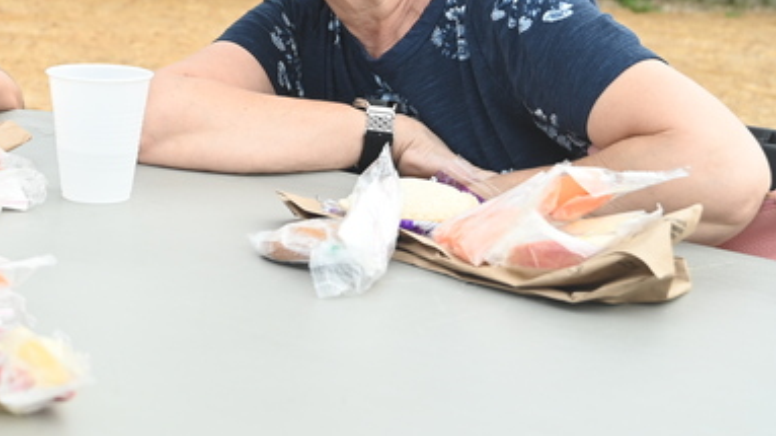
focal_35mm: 84
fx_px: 1728
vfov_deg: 14.3
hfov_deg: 23.7
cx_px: -85
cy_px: 80
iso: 250
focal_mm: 30
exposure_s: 1/250
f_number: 4
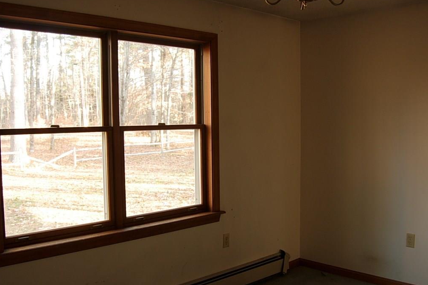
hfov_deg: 50.7
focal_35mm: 38
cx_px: 212
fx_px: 452
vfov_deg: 35.0
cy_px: 157
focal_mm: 7.5
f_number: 3.4
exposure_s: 1/5.6
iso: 51
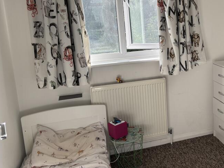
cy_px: 60
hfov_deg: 43.9
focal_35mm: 41
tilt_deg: -13.1
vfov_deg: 34.9
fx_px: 265
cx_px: 174
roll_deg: +1.9
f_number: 1.6
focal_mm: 5.96
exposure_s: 1/505
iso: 50
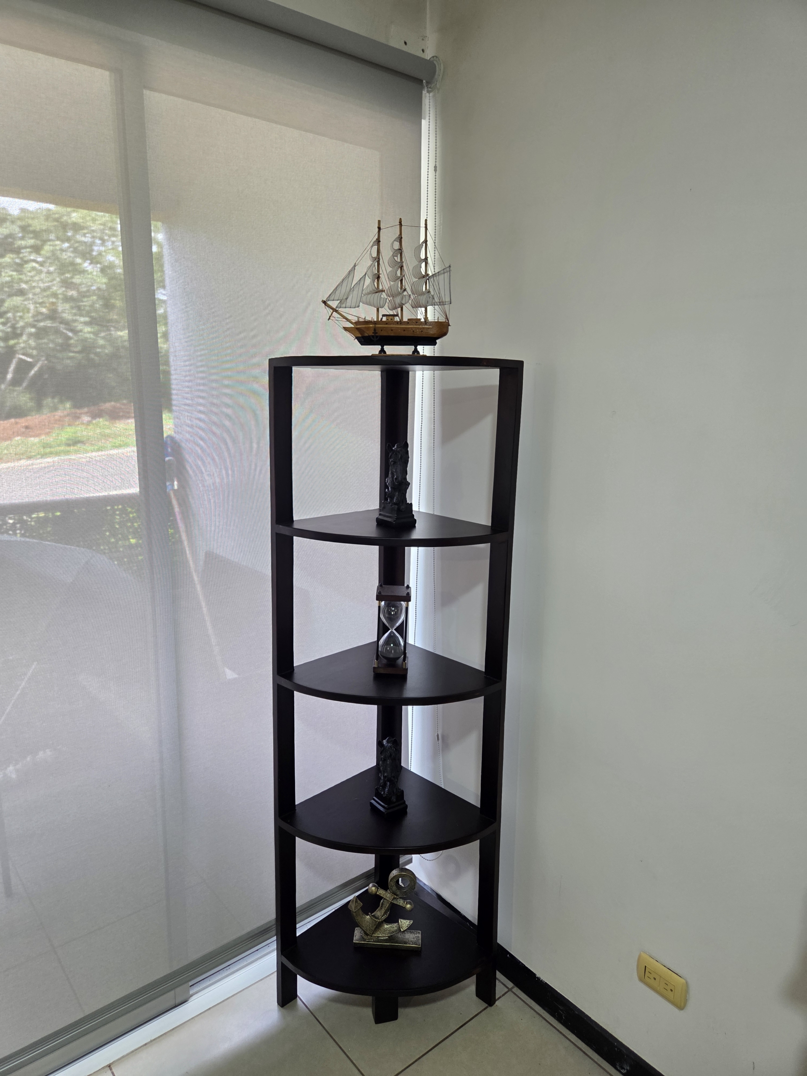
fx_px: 715
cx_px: 404
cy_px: 538
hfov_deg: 58.9
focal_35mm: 23
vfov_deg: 73.9
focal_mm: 5.4
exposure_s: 1/60
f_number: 1.8
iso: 160
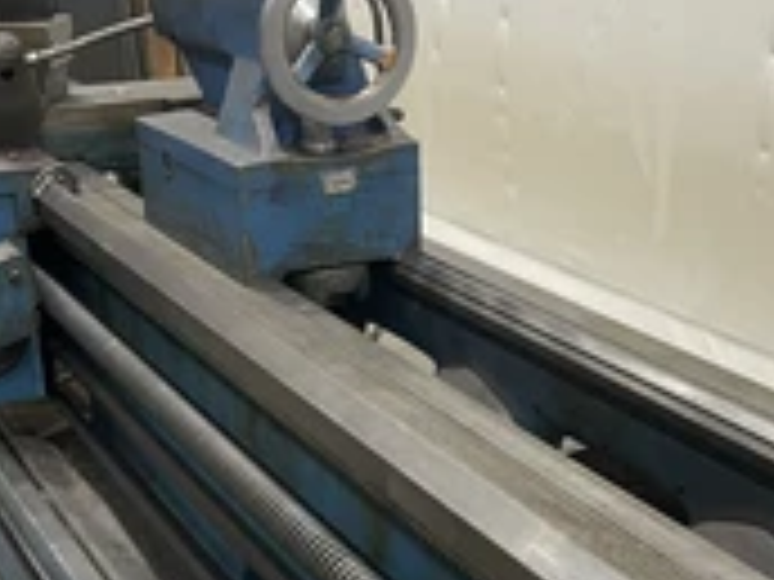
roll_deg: +0.3
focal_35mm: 58
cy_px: 382
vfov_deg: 25.1
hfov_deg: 33.2
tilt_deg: -20.7
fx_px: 1297
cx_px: 396
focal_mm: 5.1
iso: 320
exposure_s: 1/60
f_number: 1.6
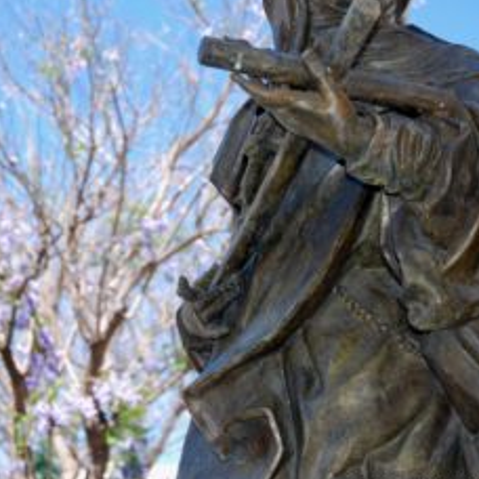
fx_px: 1487
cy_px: 167
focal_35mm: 95
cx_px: 149
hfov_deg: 18.2
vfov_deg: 18.3
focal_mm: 34
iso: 100
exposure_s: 1/160
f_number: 4.2
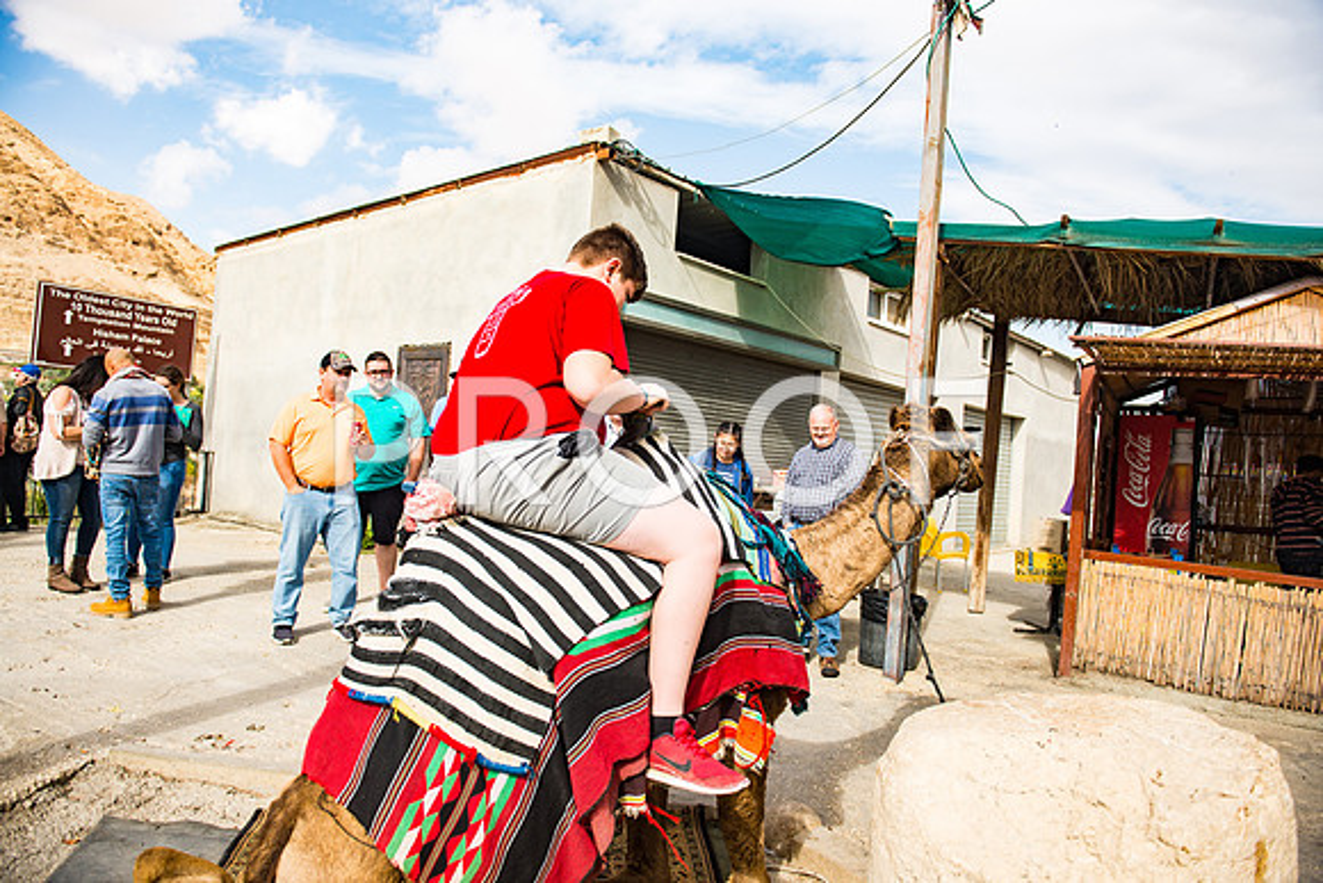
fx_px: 882
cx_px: 662
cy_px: 442
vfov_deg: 53.2
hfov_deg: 73.7
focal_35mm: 24
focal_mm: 24
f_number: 2.8
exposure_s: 1/3200
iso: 200
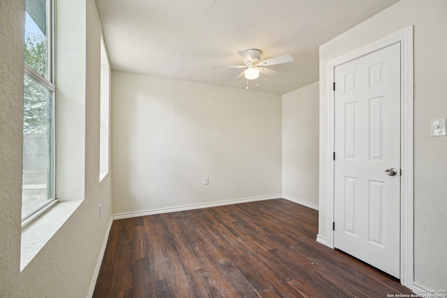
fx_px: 205
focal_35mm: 16
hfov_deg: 95.0
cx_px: 224
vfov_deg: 72.1
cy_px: 149
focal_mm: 16.5
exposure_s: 1/30
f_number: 8
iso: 400
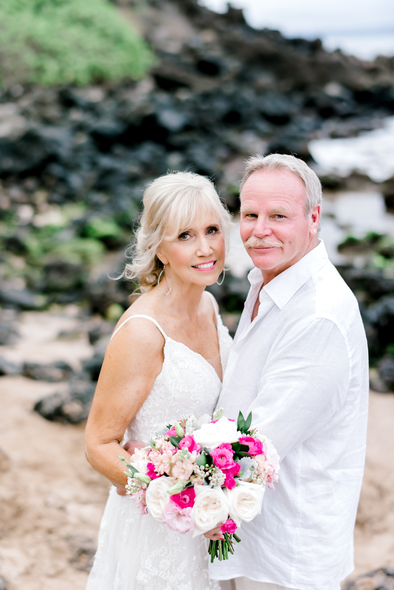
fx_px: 951
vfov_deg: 34.5
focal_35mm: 58
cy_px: 295
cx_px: 197
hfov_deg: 23.4
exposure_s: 1/160
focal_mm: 58
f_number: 2
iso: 200
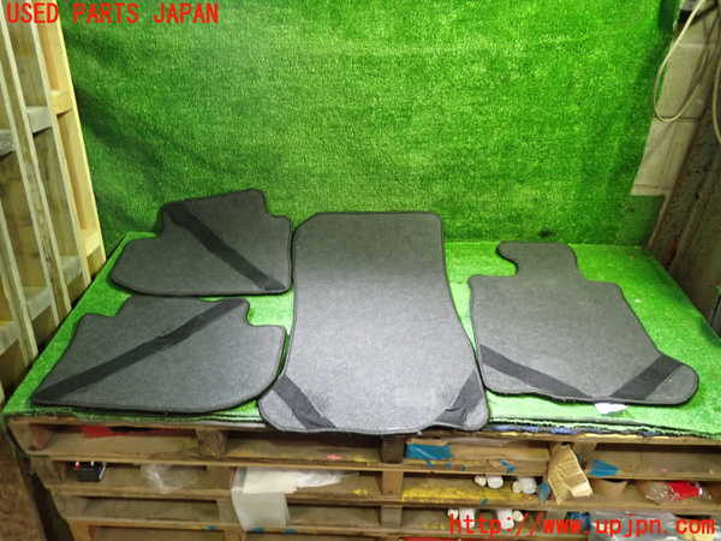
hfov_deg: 69.4
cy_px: 270
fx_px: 521
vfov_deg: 54.9
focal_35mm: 25
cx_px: 360
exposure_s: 1/30
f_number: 2
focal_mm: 4.5
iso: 400
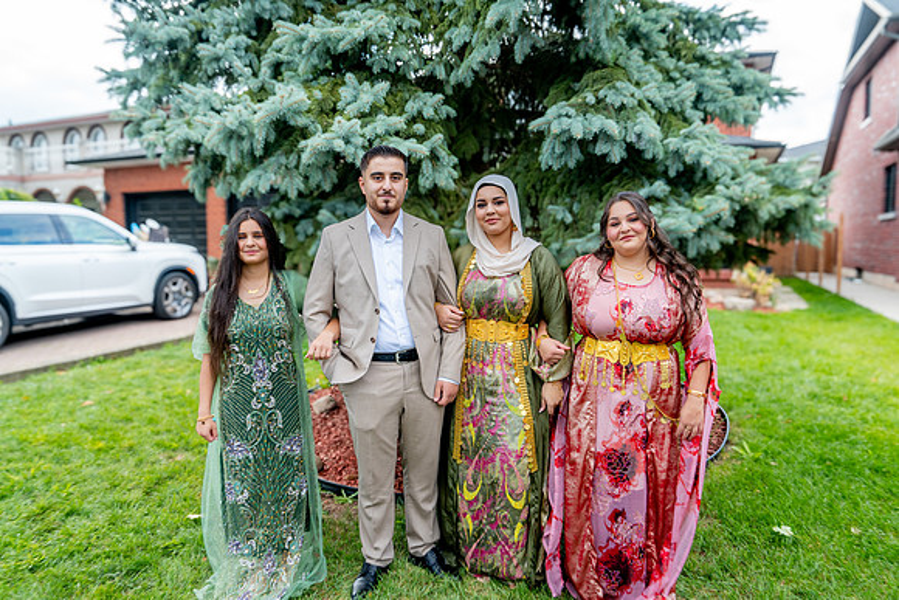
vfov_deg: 51.3
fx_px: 624
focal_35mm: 25
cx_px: 450
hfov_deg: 71.5
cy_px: 300
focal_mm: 25
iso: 320
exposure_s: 1/200
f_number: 7.1
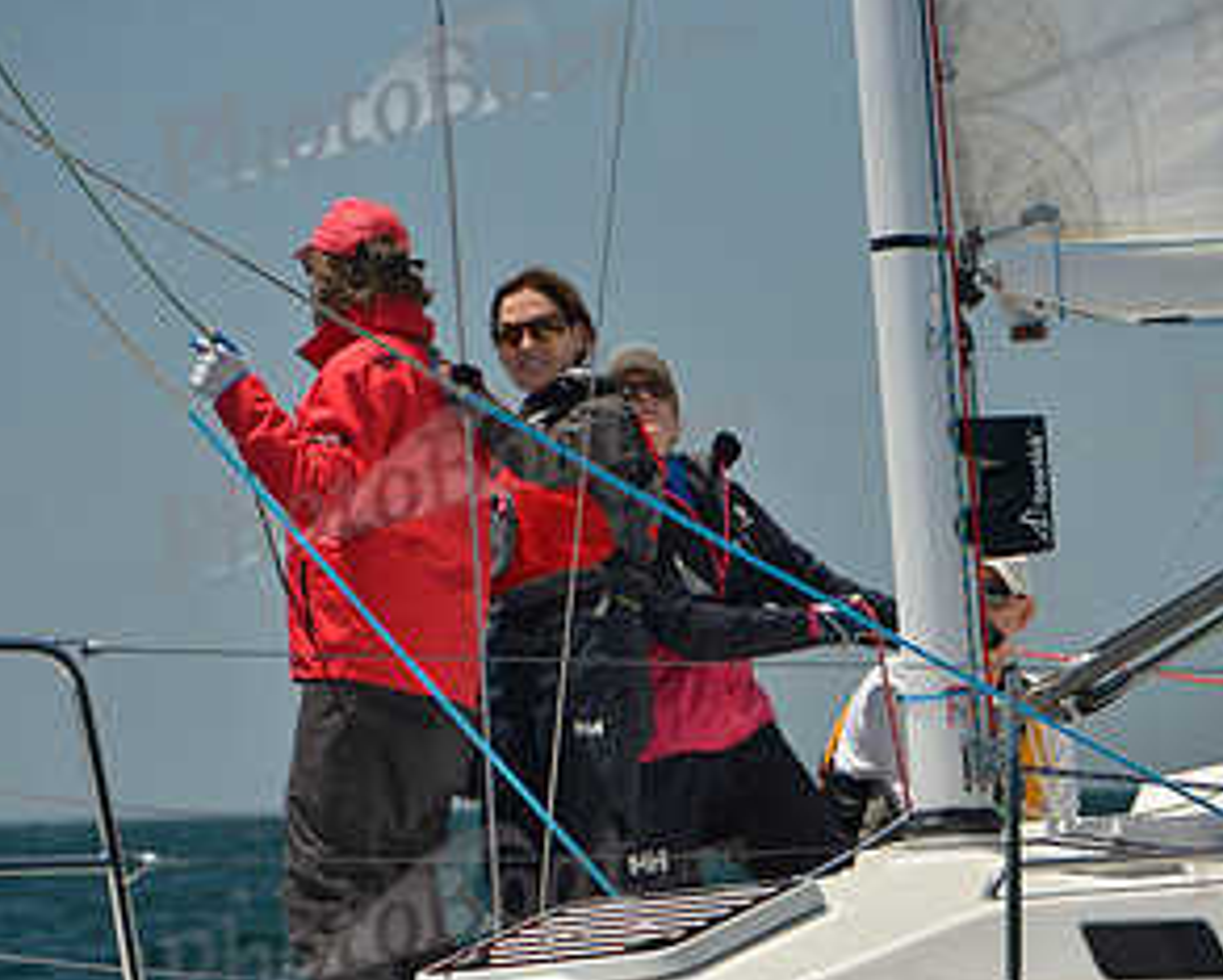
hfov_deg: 5.2
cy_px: 634
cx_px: 968
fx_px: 13510
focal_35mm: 373
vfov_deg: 4.2
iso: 400
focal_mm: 200
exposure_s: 1/800
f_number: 8
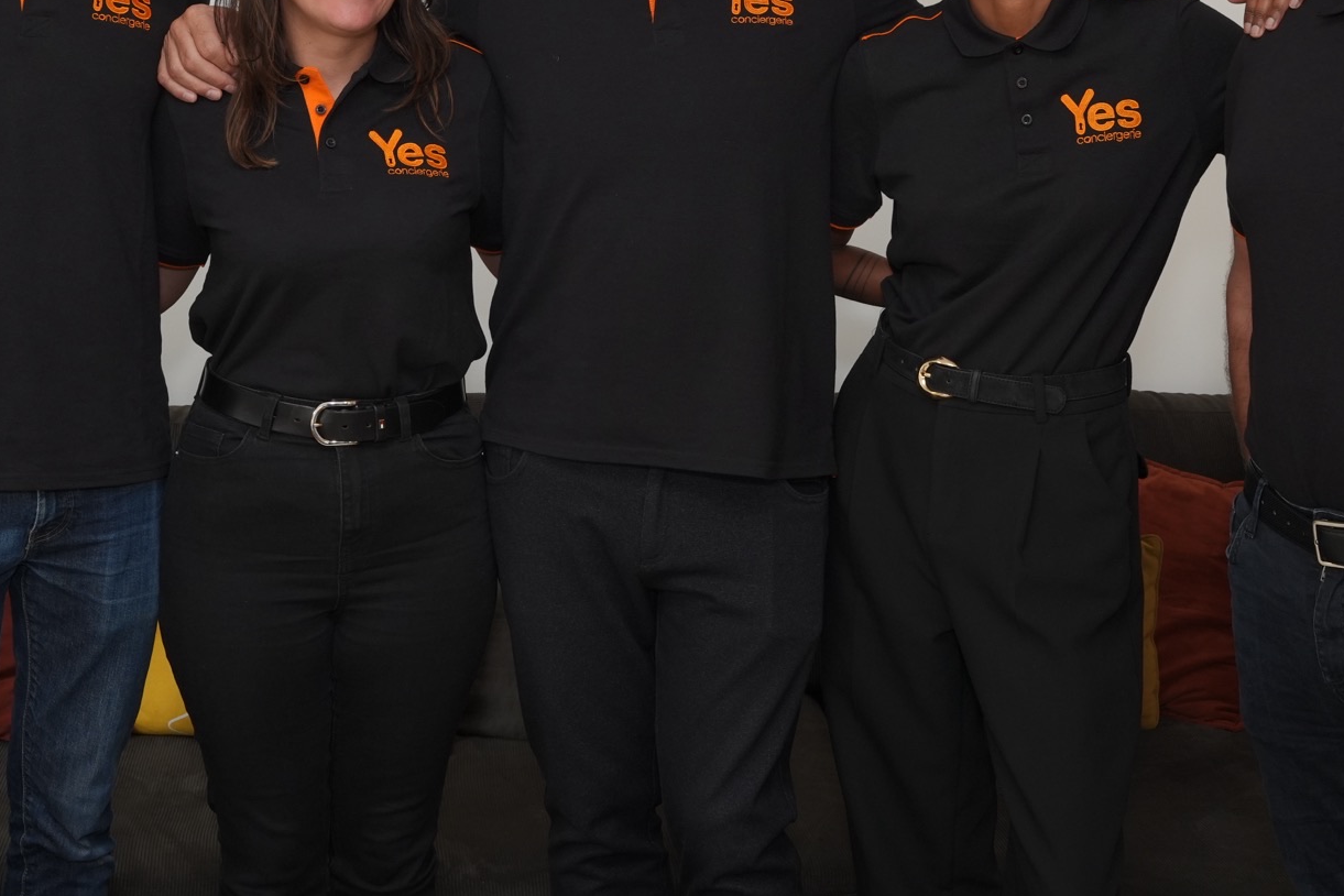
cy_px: 73
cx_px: 627
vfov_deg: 23.0
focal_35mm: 57
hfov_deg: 34.8
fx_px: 2143
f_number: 8
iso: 800
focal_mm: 29.2
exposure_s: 1/50
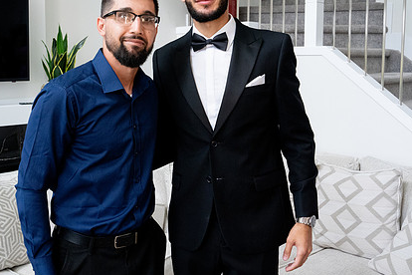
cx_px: 163
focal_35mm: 42
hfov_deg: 46.1
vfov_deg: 31.8
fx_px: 481
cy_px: 105
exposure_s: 1/160
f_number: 9
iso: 6400
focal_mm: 30
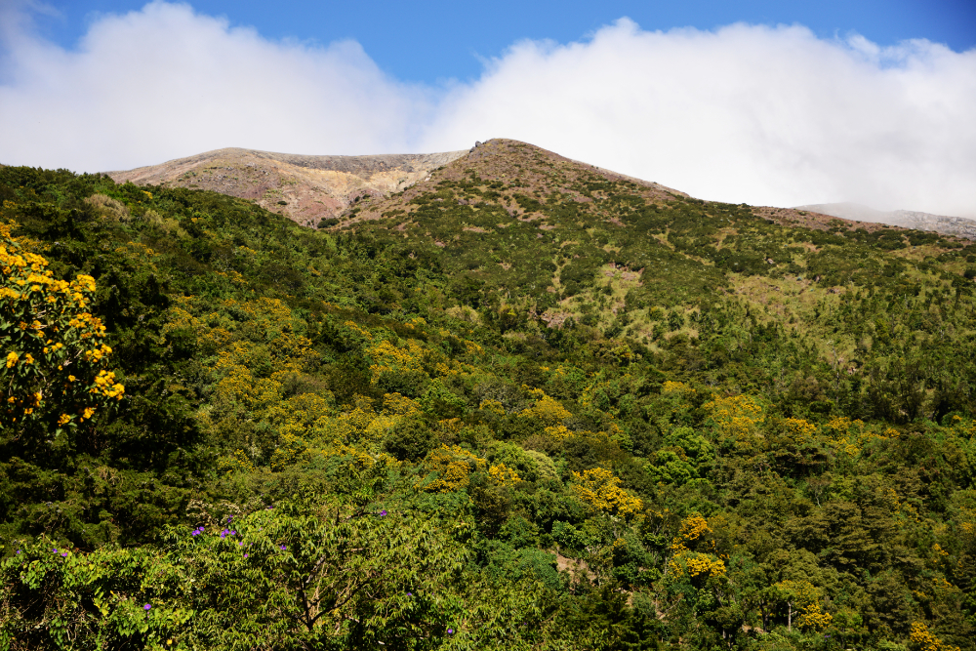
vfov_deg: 17.5
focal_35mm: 78
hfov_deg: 26.0
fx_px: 2115
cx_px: 488
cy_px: 326
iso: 250
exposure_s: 1/1250
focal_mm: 78
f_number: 5
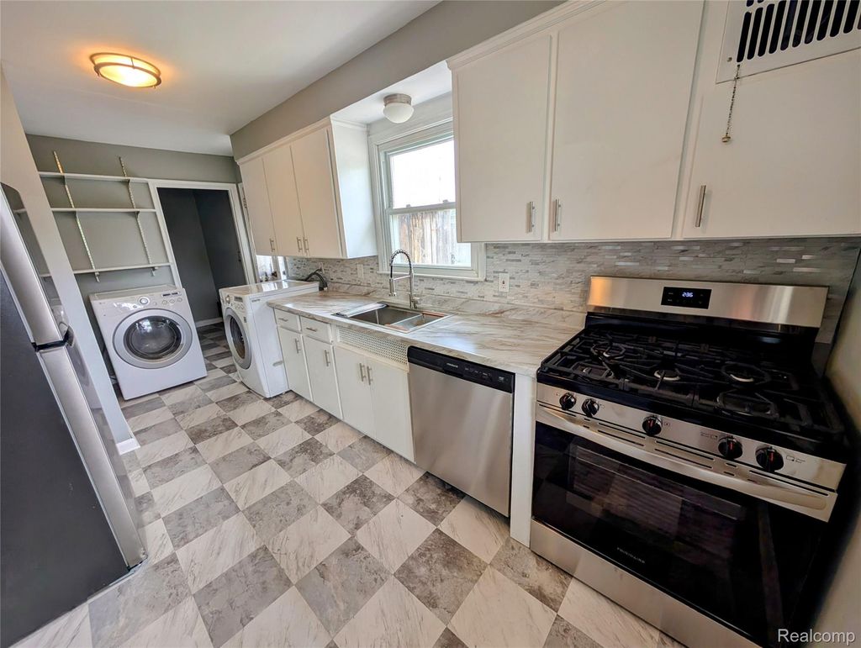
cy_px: 324
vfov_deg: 94.6
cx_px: 430
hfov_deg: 110.5
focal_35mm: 12
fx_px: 299
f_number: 1.7
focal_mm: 2.02
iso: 59
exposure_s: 1/206
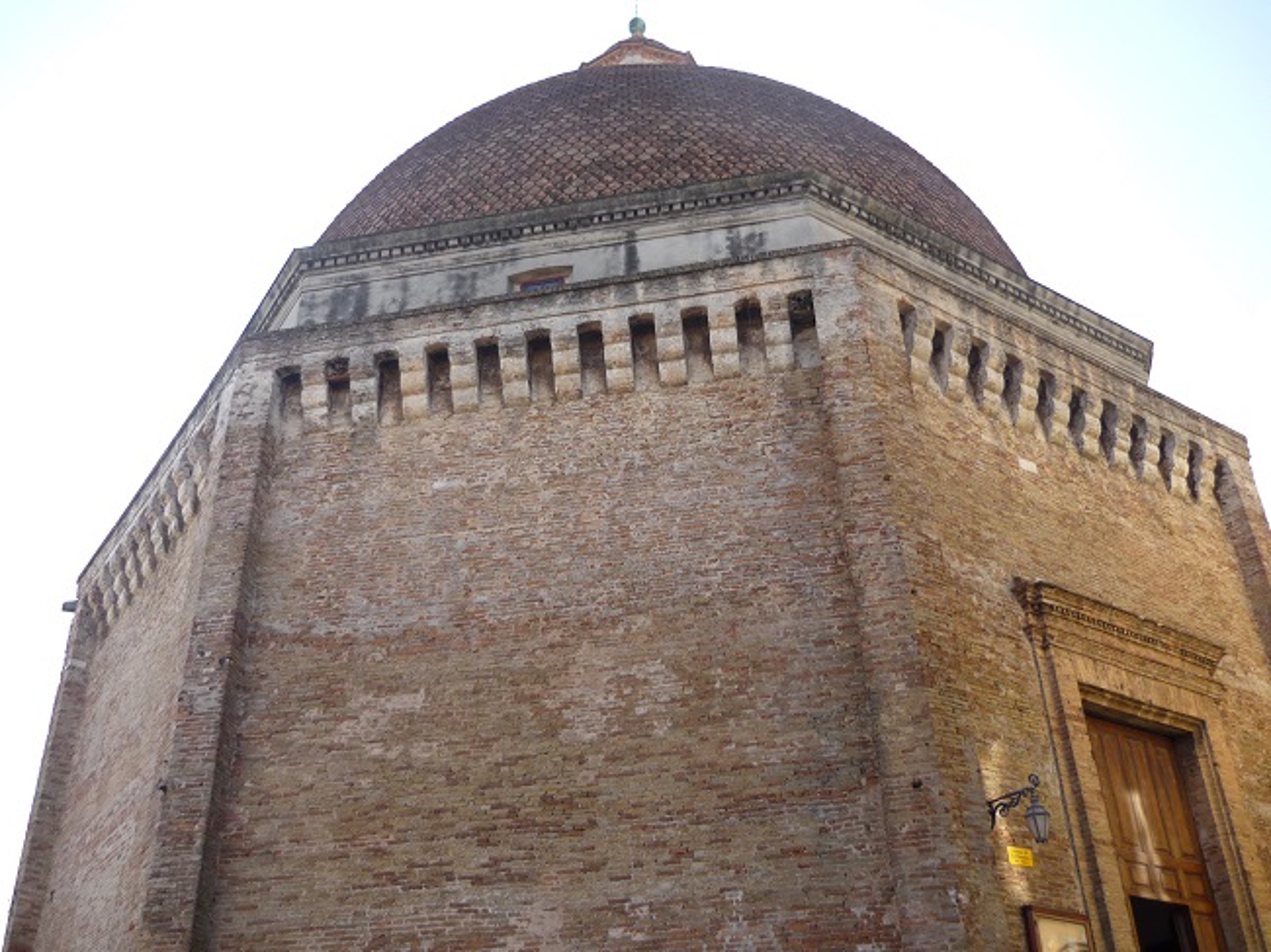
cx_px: 636
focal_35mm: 33
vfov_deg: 42.9
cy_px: 476
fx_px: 1211
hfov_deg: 55.4
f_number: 2.8
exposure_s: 1/400
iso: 100
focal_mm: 5.5
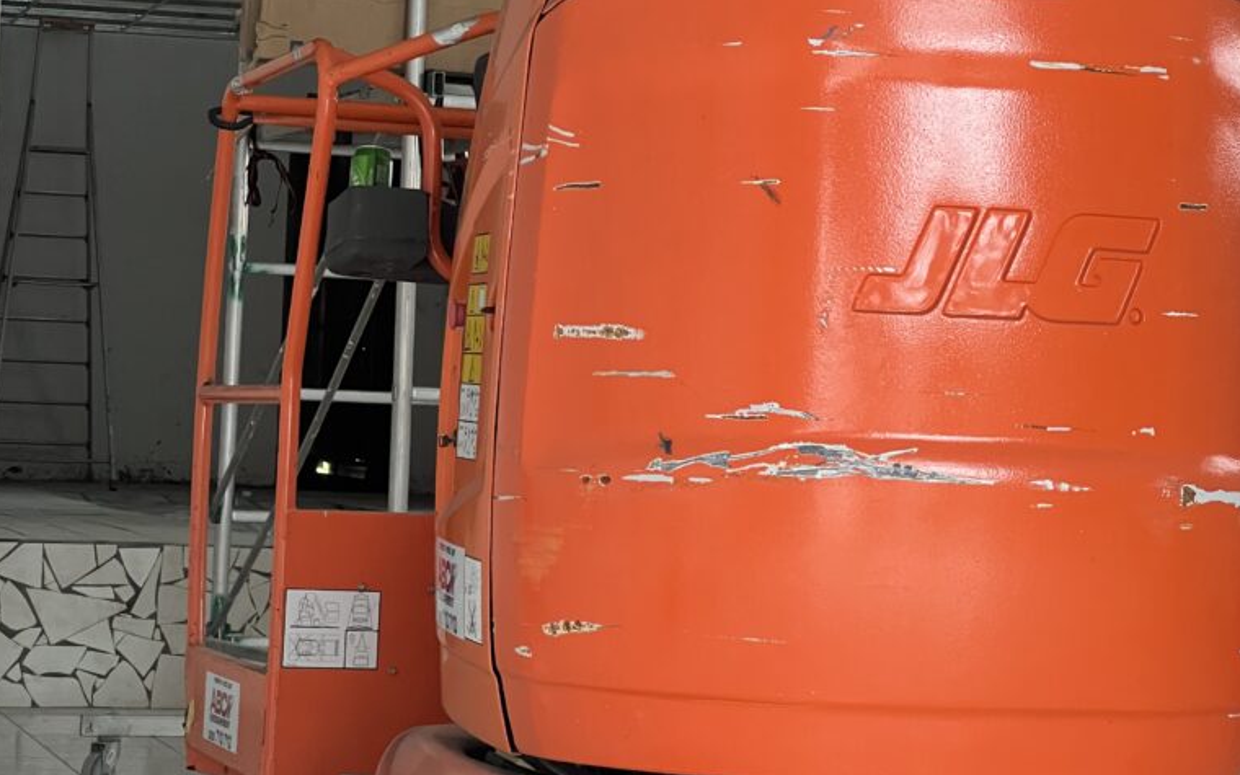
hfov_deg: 18.9
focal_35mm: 110
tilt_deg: +4.6
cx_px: 618
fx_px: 3717
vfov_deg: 11.9
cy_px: 178
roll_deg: -2.6
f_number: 2.8
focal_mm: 9
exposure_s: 1/60
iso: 320
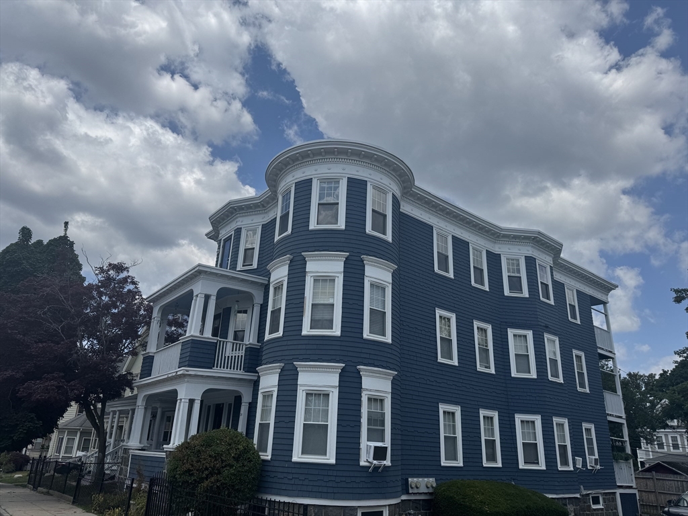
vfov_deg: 56.8
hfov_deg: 71.6
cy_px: 258
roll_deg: -1.7
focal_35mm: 24
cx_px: 344
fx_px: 477
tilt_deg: +21.9
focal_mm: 6.76
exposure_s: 1/9009
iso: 80
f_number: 1.78
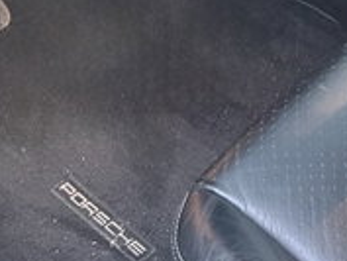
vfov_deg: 11.7
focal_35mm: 113
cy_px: -275
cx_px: 529
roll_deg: -1.5
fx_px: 1134
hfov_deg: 15.9
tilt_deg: -24.8
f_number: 1.5
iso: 200
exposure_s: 1/60
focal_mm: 5.7
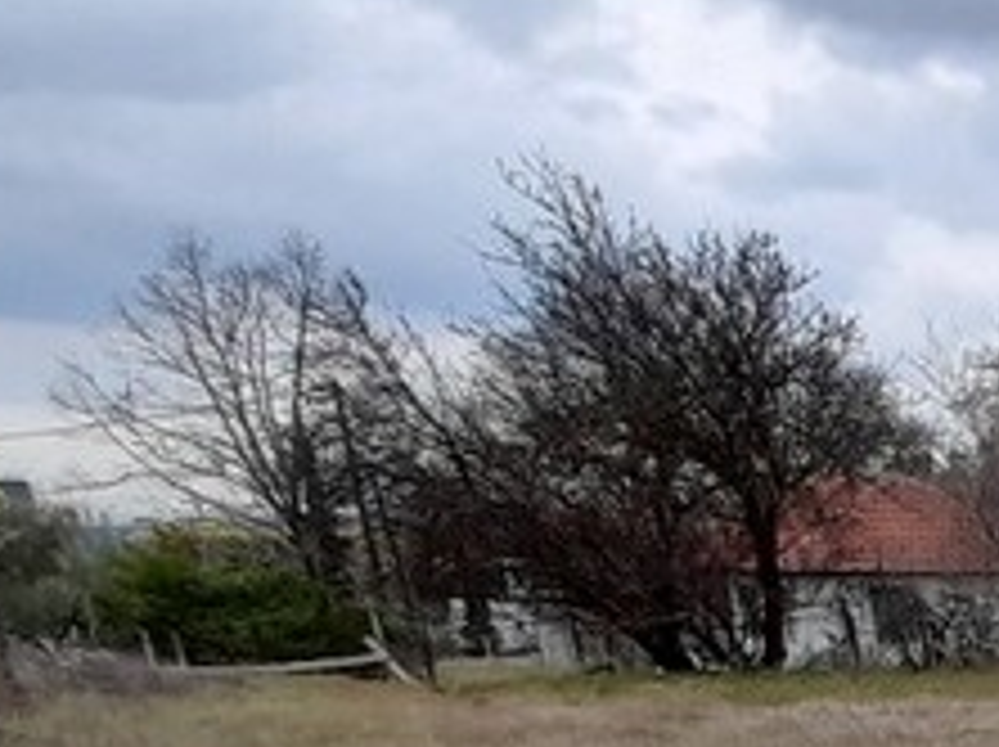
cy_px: 1094
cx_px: 1804
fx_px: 1730
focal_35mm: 60
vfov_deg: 21.0
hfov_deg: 21.2
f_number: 2.2
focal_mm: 1.42
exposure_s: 1/581
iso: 40
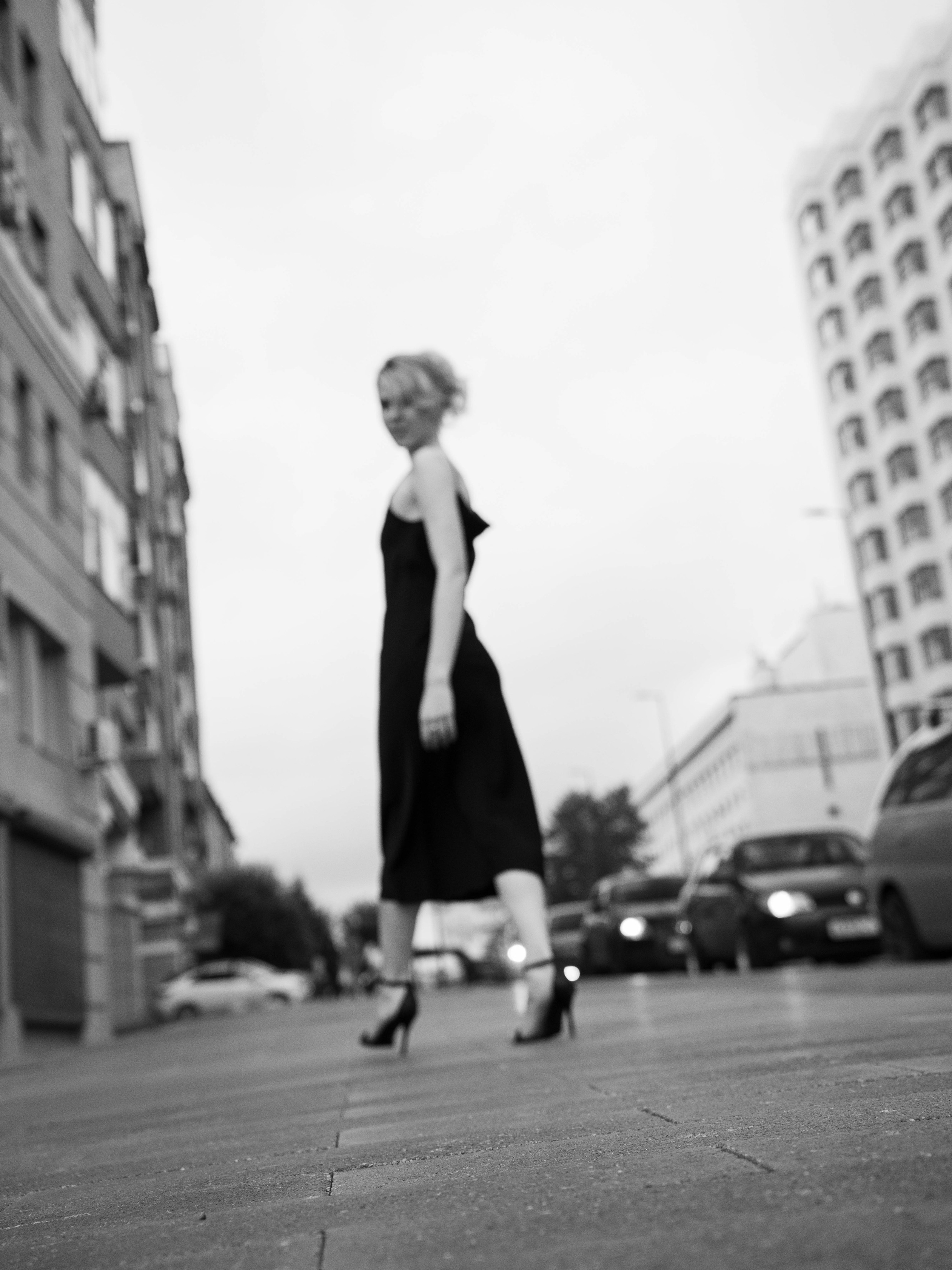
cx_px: 478
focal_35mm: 46
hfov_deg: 31.5
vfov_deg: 41.2
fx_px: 1687
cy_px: 551
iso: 1600
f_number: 3.5
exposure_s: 1/1250
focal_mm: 41.9
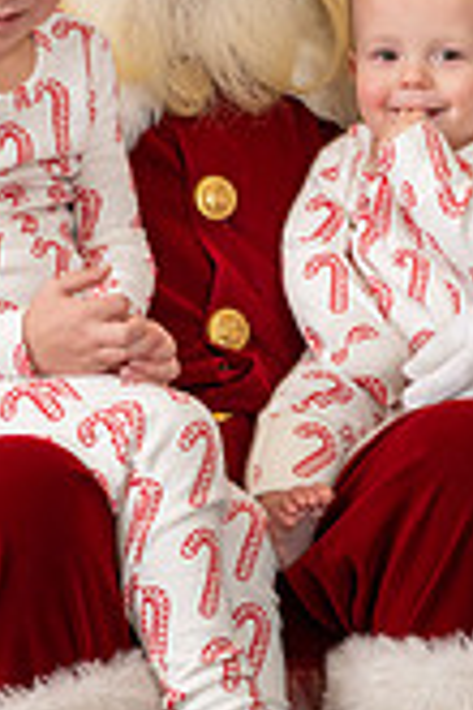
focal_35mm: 205
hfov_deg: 6.7
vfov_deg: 10.0
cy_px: 112
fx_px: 4040
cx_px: 287
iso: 100
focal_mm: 50
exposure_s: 1/100
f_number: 9
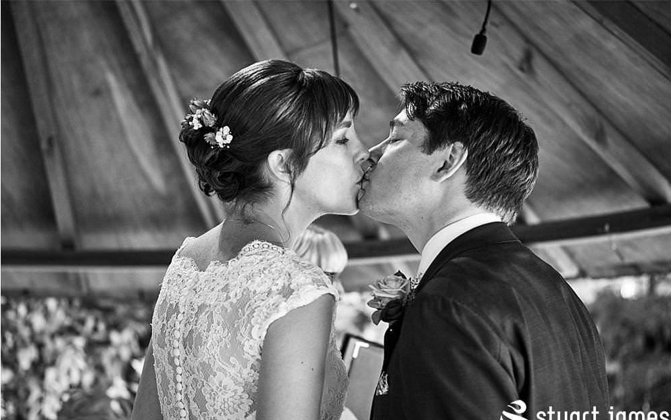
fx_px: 1408
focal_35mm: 77
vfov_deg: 16.9
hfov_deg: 26.8
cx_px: 337
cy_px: 225
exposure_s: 1/100
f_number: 2.2
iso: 400
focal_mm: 50
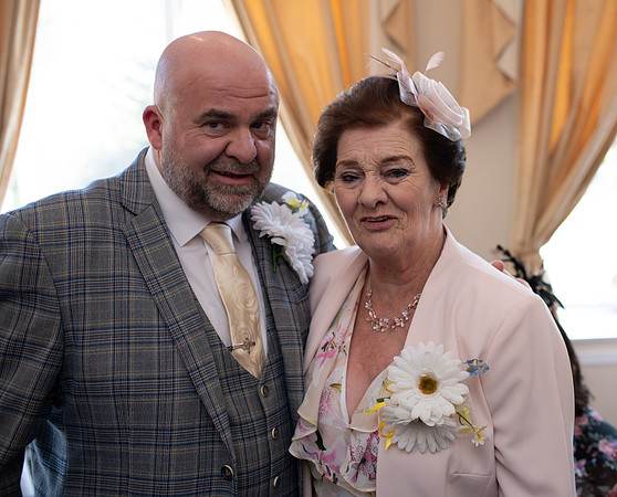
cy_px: 233
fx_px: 773
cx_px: 398
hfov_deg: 43.1
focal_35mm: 42
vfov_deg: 35.7
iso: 400
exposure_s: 1/100
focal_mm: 35
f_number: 2.5
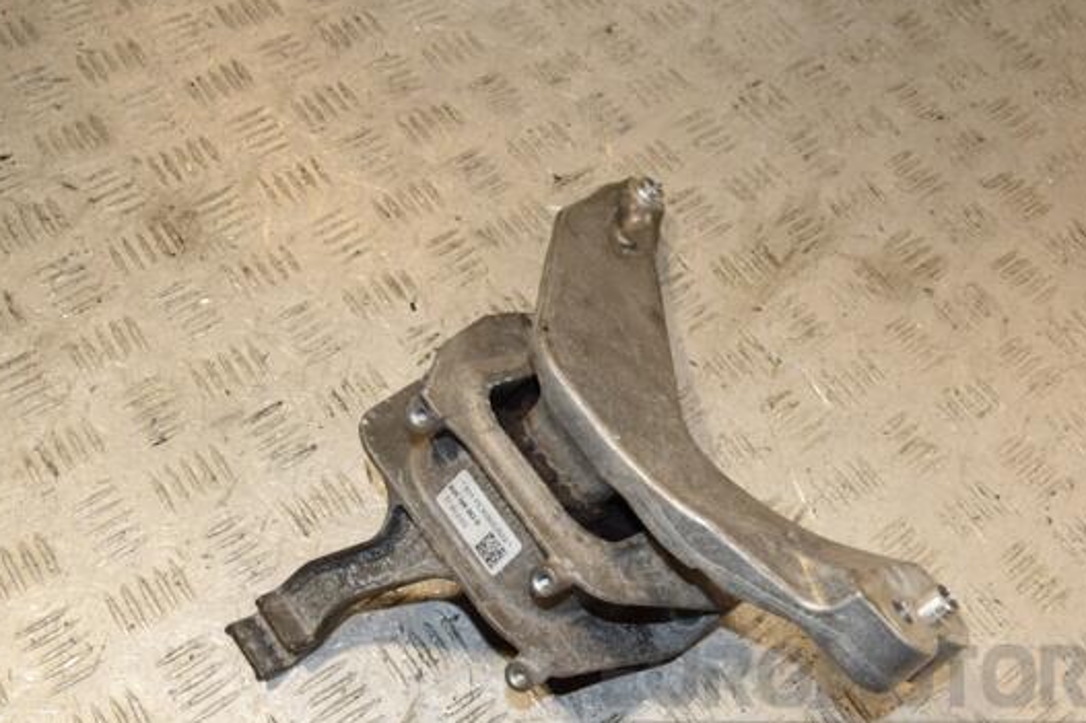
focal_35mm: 41
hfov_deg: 47.4
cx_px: 563
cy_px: 402
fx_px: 1236
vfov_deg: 32.6
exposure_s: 1/200
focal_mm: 24
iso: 800
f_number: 10
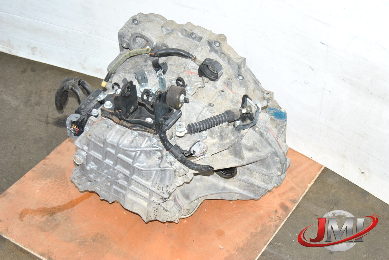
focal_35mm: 63
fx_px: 682
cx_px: 194
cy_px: 130
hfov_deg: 31.9
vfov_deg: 21.6
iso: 400
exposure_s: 1/200
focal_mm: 42
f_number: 5
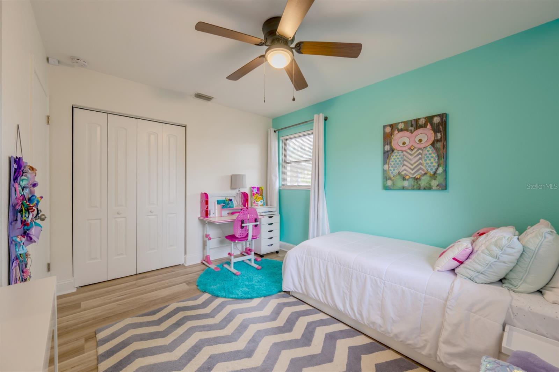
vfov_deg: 81.2
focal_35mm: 14
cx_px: 280
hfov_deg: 104.3
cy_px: 186
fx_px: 217
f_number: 8
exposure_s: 1/10
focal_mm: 14
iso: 125
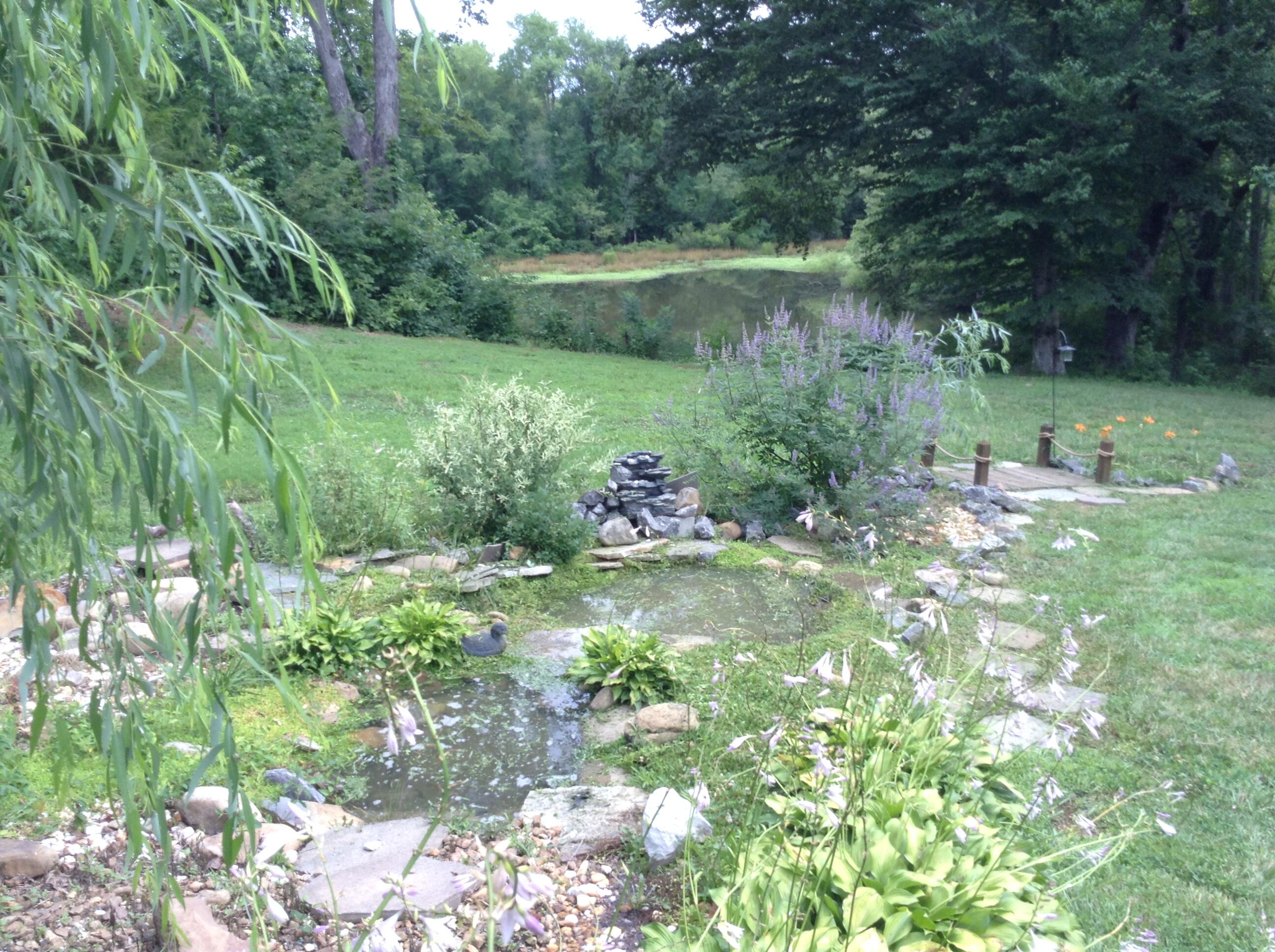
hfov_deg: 55.4
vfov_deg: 42.8
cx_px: 638
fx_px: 1214
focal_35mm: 33
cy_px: 476
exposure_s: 1/207
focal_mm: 3.3
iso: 25
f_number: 2.4
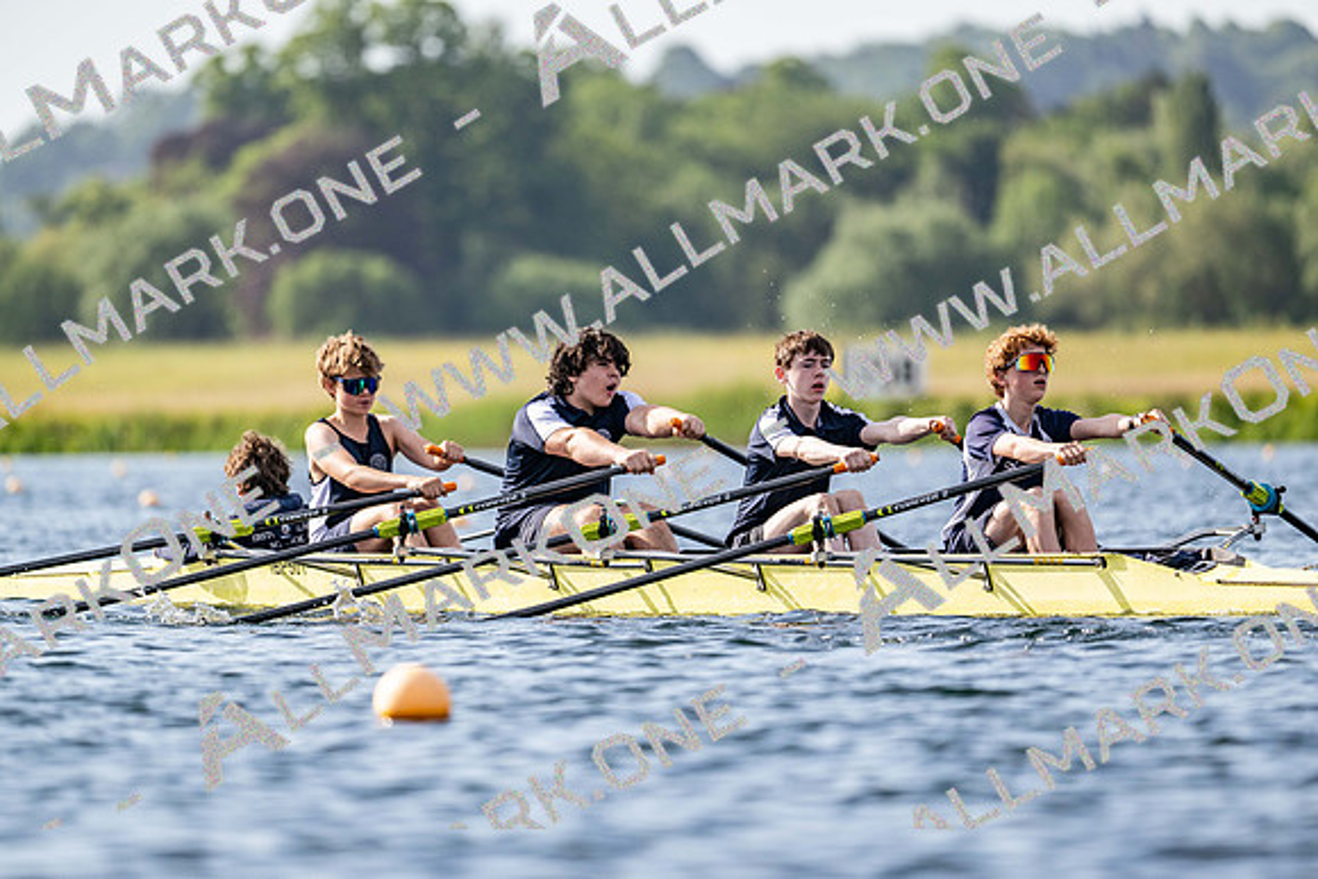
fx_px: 14647
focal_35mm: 400
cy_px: 440
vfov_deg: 3.4
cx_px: 659
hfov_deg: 5.2
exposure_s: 1/2500
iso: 450
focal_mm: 400
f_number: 4.5
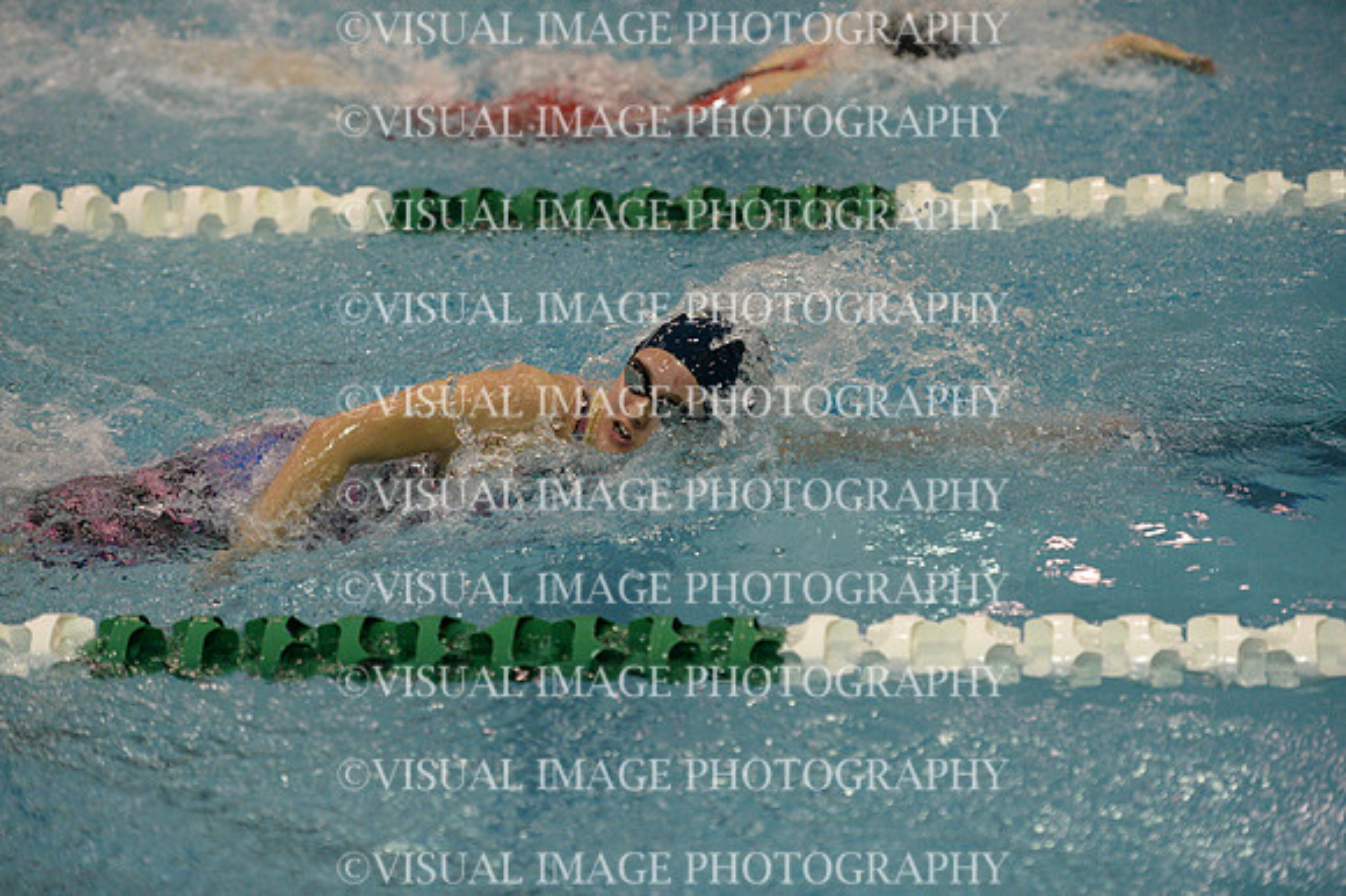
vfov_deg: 11.4
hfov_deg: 17.1
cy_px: 448
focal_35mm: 120
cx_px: 673
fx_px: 4484
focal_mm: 120
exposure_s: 1/800
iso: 6400
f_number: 2.8
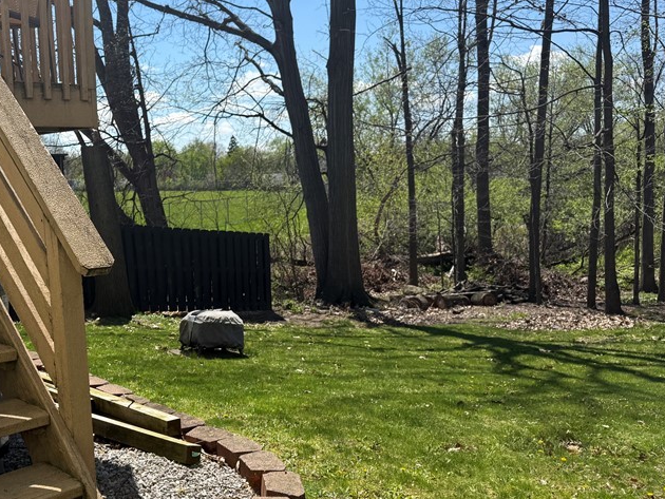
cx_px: 180
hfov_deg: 46.4
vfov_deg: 36.8
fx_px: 750
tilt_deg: -7.0
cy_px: 252
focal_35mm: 39
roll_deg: +2.0
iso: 80
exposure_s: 1/3759
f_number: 1.78
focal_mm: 6.76
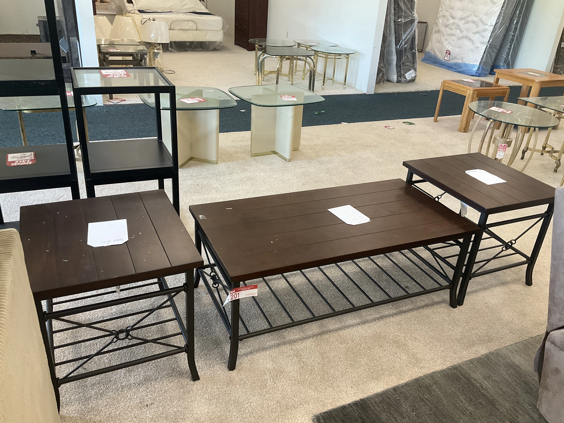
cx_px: 282
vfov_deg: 48.2
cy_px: 212
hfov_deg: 61.7
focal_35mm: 29
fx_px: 472
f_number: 1.8
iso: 100
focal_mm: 3
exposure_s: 1/60
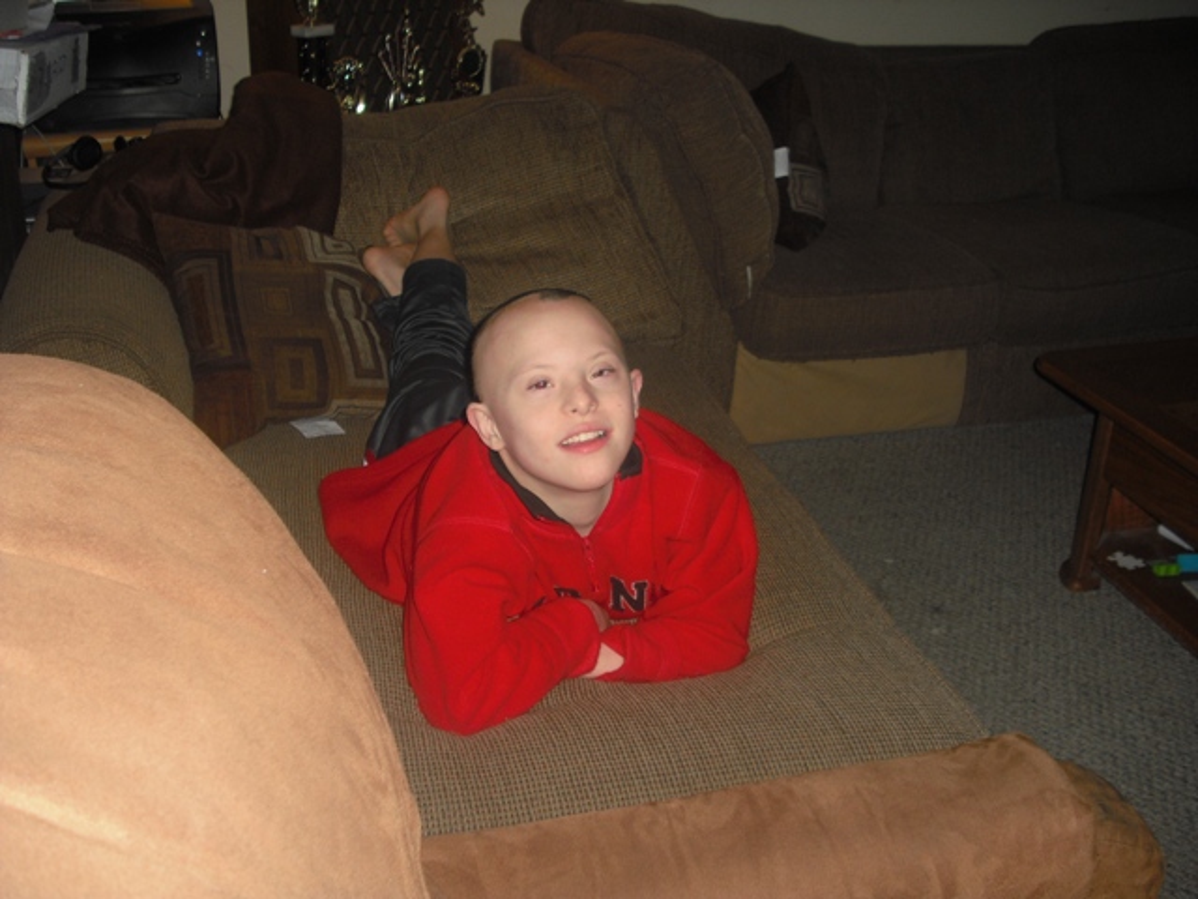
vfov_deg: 37.7
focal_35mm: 38
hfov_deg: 49.0
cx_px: 599
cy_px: 450
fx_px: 1315
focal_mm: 6.2
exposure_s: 1/60
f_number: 2.8
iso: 100
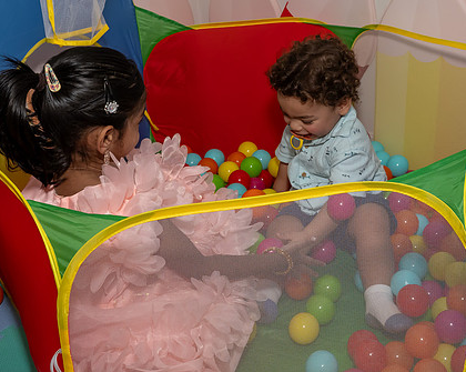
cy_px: 153
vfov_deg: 33.3
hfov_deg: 40.8
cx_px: 303
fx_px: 620
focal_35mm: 45
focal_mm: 18
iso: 800
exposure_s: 1/250
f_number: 8
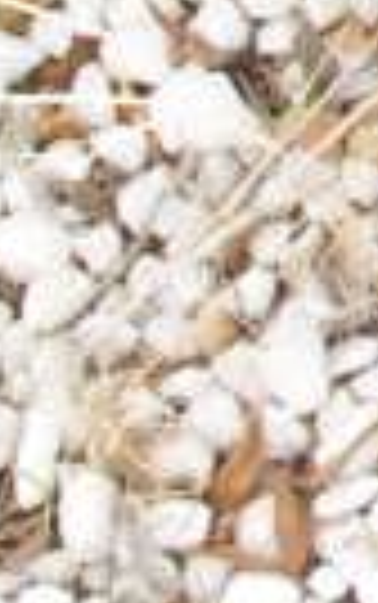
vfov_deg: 5.3
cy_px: -839
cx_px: 1854
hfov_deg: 3.2
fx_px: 6283
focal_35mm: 382
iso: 800
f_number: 11
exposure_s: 1/125
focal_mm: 28.13
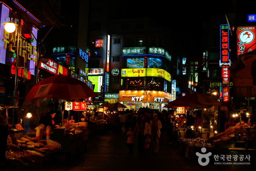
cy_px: 86
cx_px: 128
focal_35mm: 42
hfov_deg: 46.3
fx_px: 299
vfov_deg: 32.0
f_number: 5.6
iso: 800
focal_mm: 28
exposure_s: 1/125
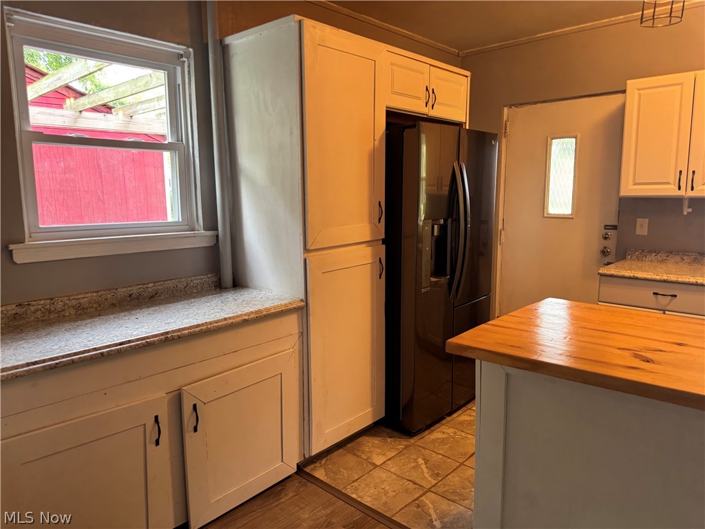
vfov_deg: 56.8
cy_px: 264
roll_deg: +1.3
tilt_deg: -9.3
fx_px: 489
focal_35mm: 24
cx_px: 352
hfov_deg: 71.6
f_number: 1.78
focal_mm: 6.76
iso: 500
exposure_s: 1/60
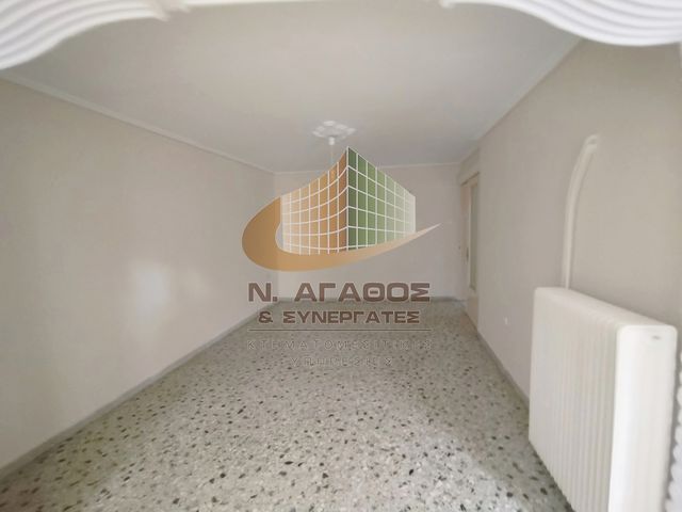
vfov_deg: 81.7
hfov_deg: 98.2
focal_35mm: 15
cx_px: 341
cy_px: 256
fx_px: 296
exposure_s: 1/33
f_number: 2.2
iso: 400
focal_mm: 1.65
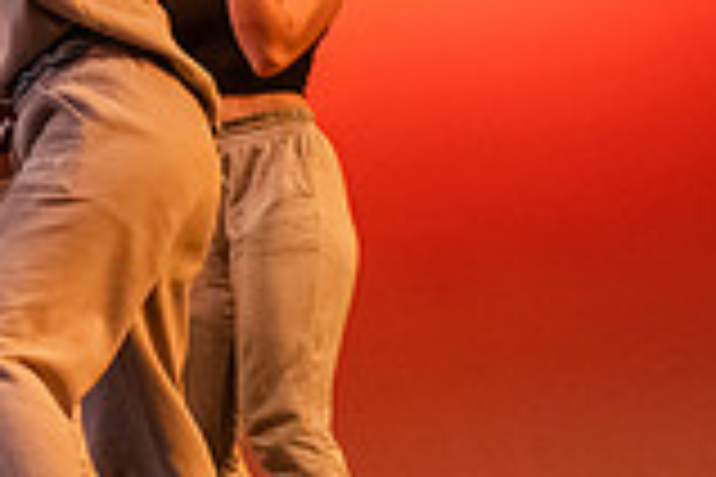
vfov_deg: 12.7
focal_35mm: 106
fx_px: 2108
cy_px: -20
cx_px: -414
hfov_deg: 17.1
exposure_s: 1/320
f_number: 3.5
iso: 4000
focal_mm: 29
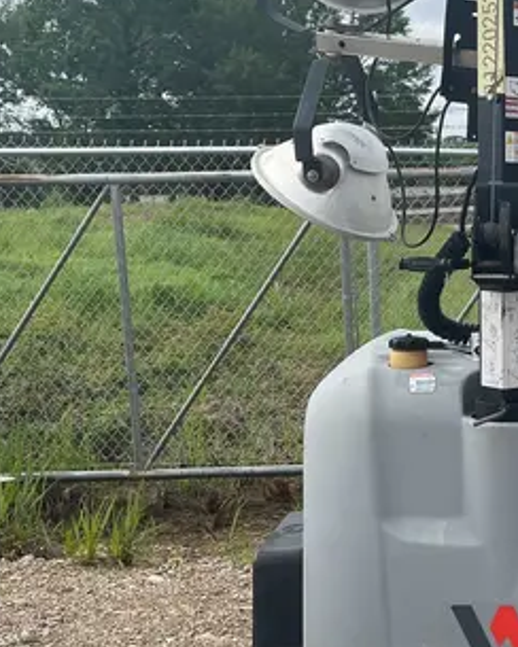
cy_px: 408
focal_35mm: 61
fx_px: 1169
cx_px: 518
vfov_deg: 30.8
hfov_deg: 23.9
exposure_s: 1/2632
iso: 50
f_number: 1.6
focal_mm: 5.1
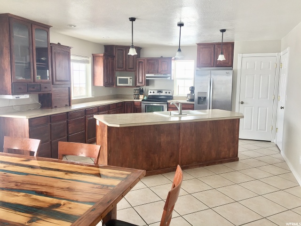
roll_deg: -0.9
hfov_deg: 61.7
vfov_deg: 48.2
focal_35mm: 29
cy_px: 113
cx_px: 150
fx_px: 252
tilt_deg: -6.9
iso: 32
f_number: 2.2
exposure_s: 1/40
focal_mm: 4.15
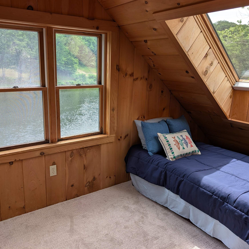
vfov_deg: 55.6
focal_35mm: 29
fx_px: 236
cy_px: 121
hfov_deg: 55.5
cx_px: 111
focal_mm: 6.9
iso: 21
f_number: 1.68
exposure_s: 1/220
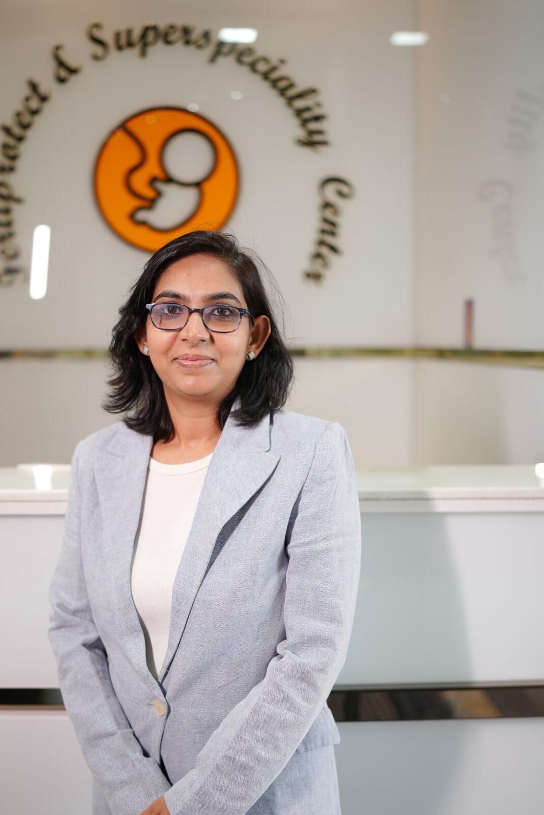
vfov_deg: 43.5
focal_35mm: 45
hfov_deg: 29.7
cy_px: 470
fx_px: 1020
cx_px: 196
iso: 125
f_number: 1.4
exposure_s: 1/100
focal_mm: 35
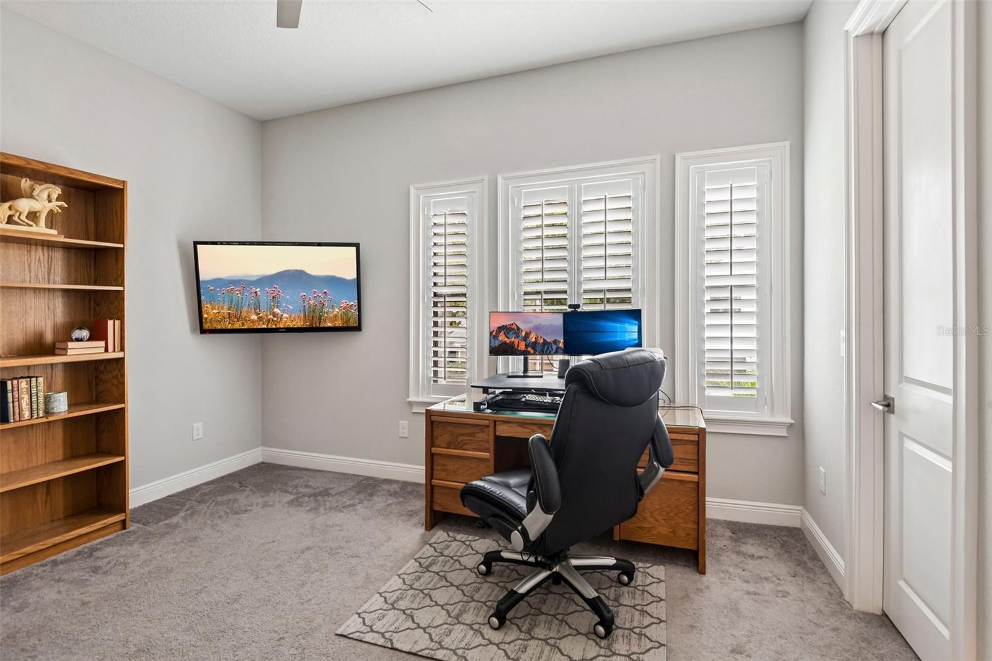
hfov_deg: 96.7
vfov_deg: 73.7
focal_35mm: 16
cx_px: 496
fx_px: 441
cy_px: 330
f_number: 8
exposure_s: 1/10
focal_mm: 16
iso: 400
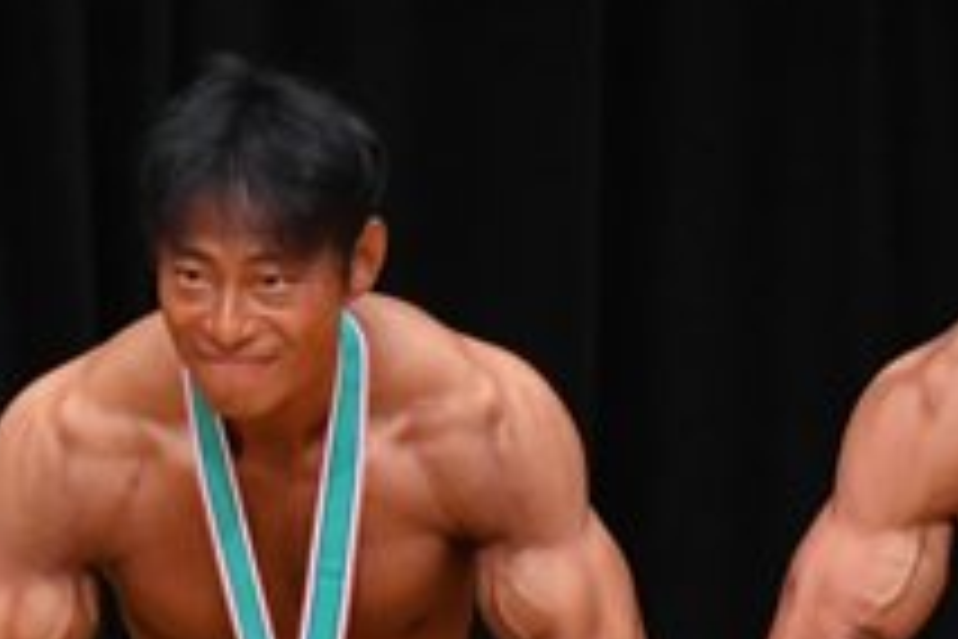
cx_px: 443
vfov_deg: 1.3
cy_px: 882
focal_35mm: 1089
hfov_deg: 1.9
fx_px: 28977
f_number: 5.6
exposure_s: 1/400
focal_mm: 200
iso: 3200
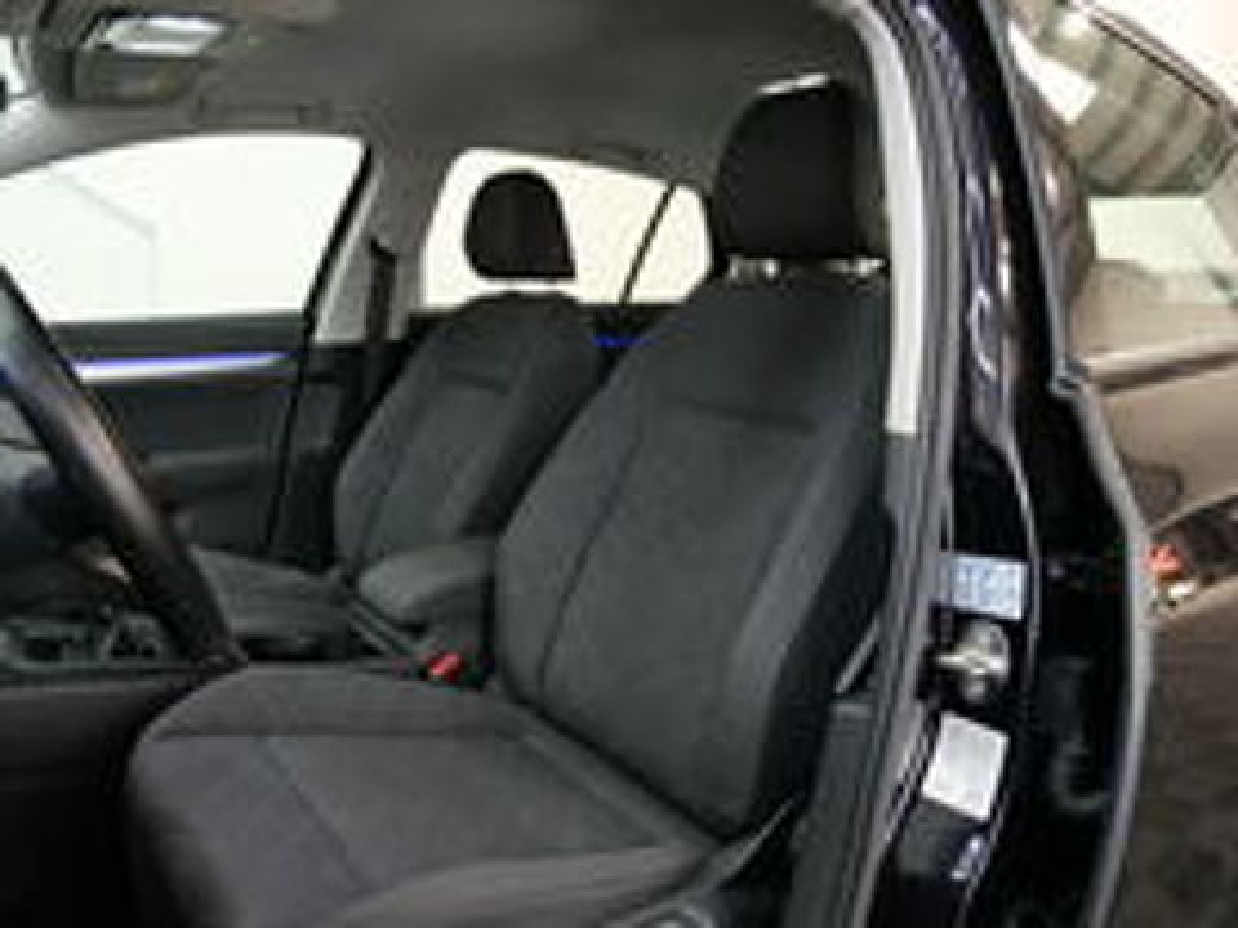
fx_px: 858
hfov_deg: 71.6
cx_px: 619
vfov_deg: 56.8
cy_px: 464
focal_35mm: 24
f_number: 2.8
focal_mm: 12
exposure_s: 1/60
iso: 1250
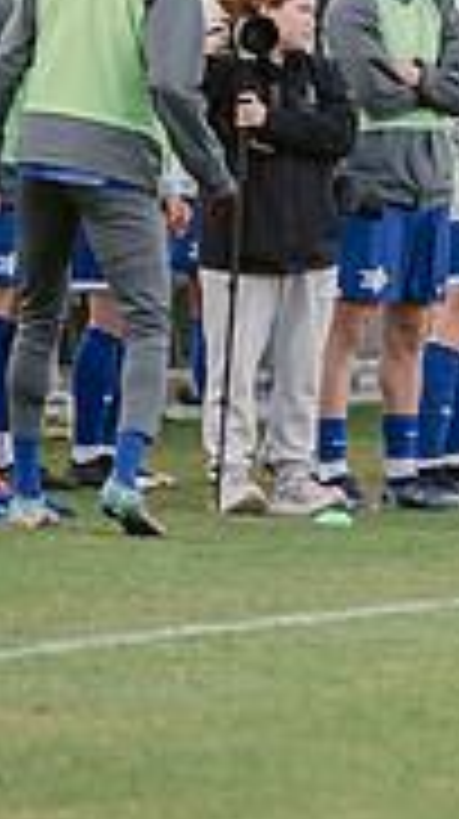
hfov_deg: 1.8
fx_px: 14494
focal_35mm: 668
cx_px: 1292
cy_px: 187
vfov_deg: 3.2
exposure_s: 1/1000
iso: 1250
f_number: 3.5
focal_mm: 200
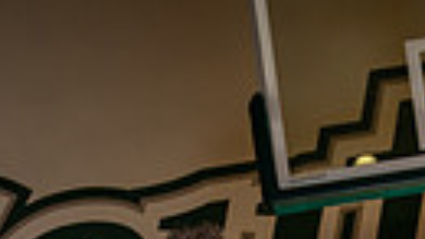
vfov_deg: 9.6
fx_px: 1183
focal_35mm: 105
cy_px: 655
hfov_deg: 20.3
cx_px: 281
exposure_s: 1/250
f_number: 5.6
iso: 320
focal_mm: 29
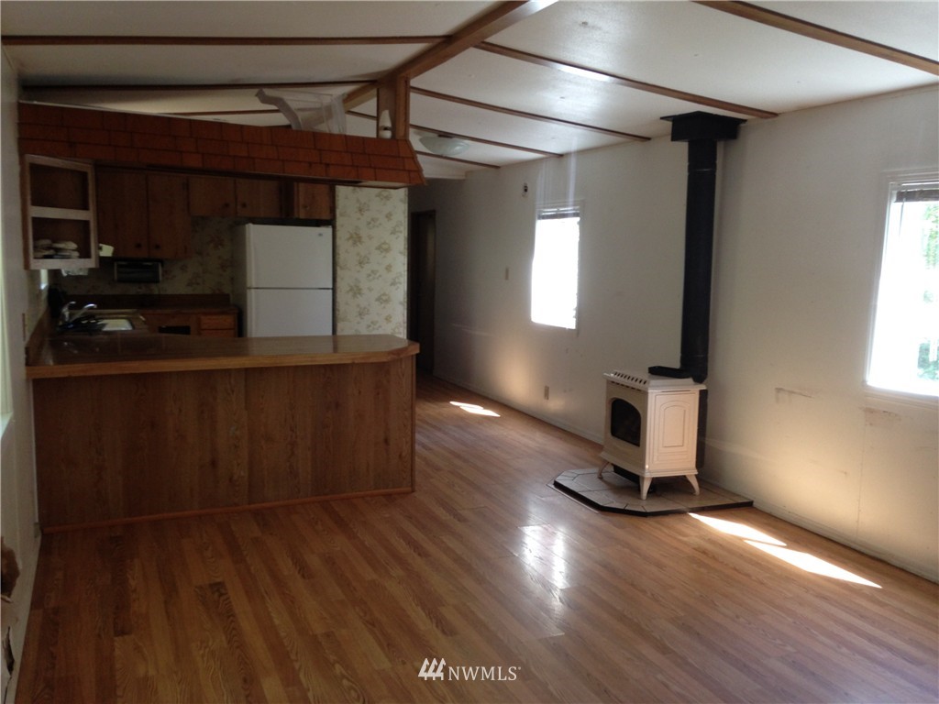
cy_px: 352
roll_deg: -1.0
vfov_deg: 42.9
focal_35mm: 33
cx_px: 470
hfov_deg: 55.4
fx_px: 895
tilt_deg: -8.2
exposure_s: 1/20
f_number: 2.4
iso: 80
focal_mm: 4.12
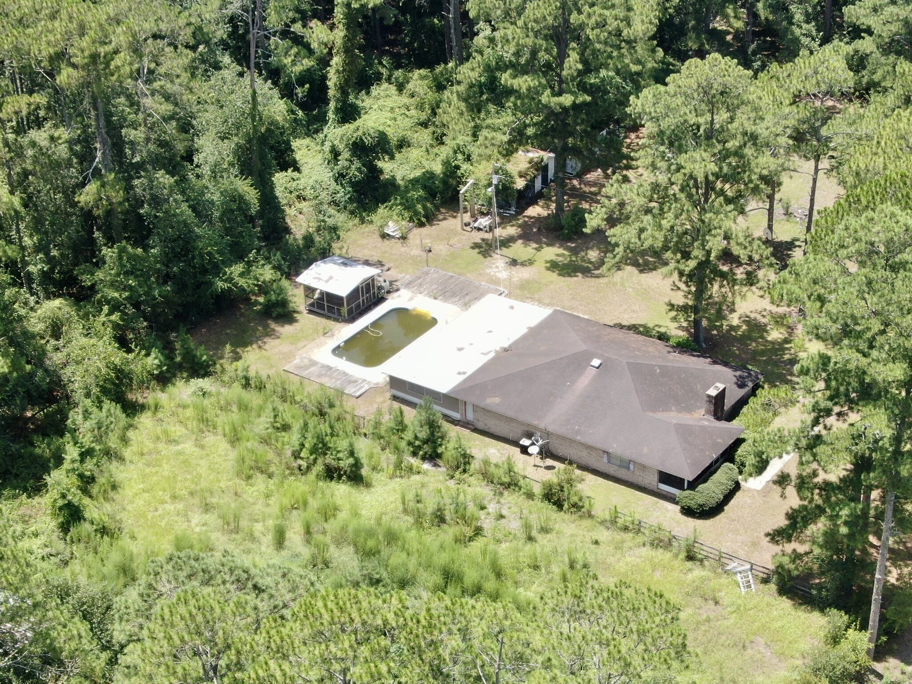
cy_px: 487
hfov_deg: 27.0
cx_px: 498
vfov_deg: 20.3
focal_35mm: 72
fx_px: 1897
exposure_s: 1/240
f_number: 3.8
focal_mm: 8.6
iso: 100
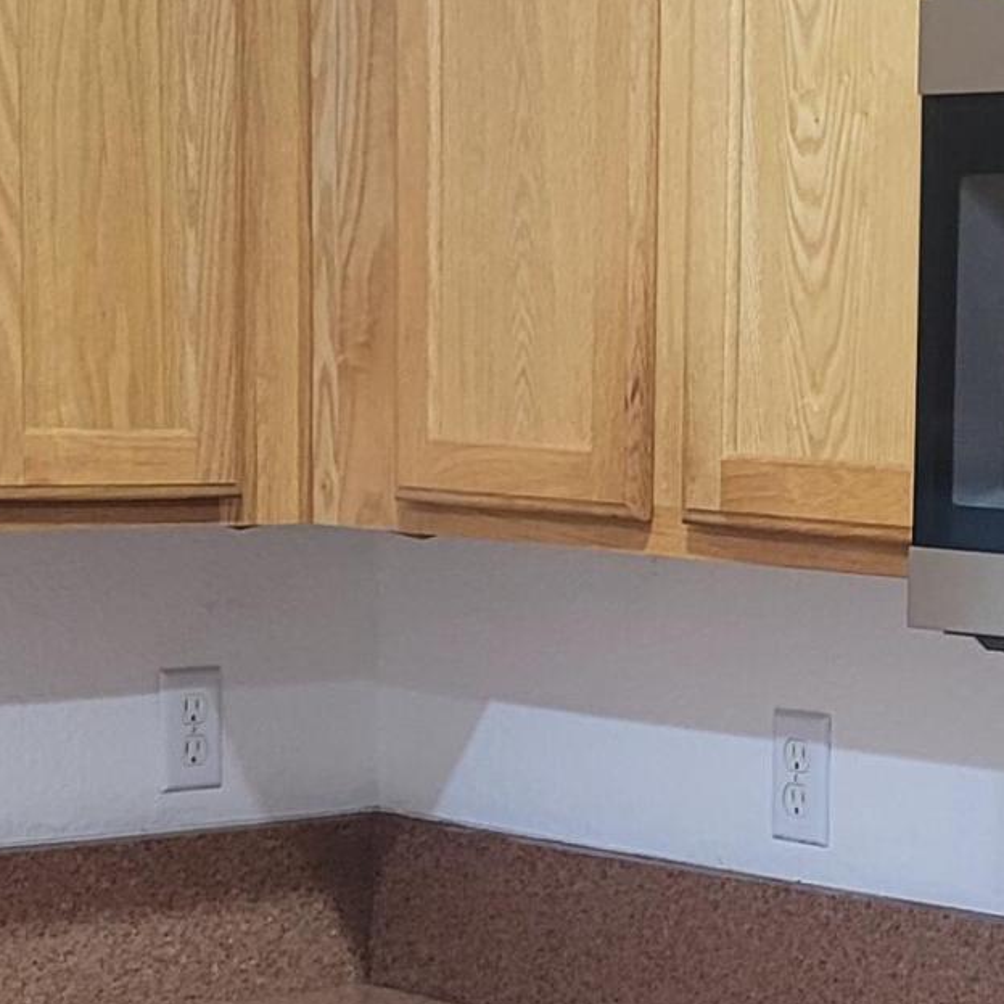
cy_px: 924
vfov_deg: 16.2
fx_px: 3478
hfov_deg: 16.2
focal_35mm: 106
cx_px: 953
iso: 320
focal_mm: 5.4
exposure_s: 1/40
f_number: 1.8
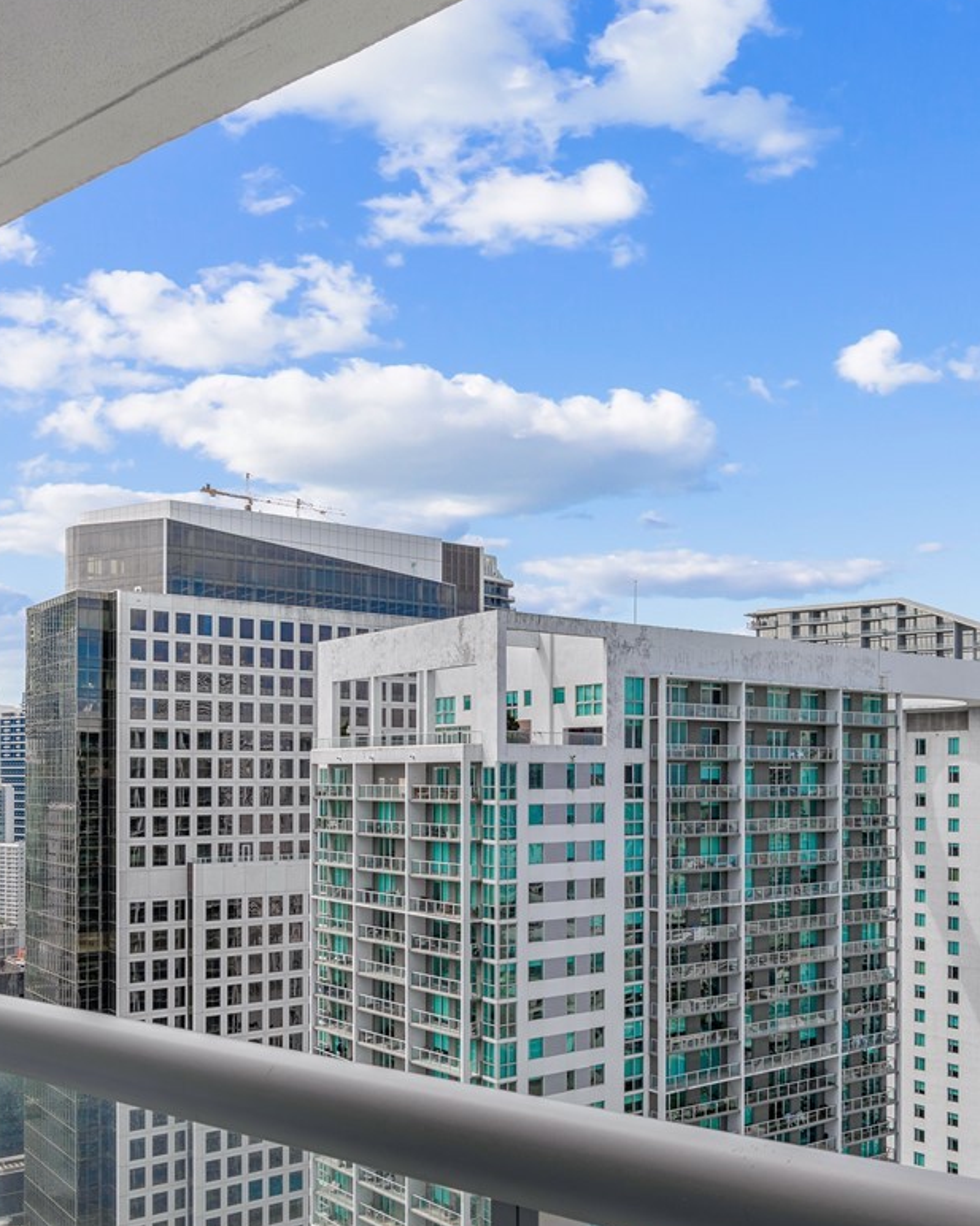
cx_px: 564
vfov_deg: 53.1
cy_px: 823
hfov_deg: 44.4
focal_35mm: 33
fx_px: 1197
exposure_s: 1/80
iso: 100
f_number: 8
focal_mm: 16
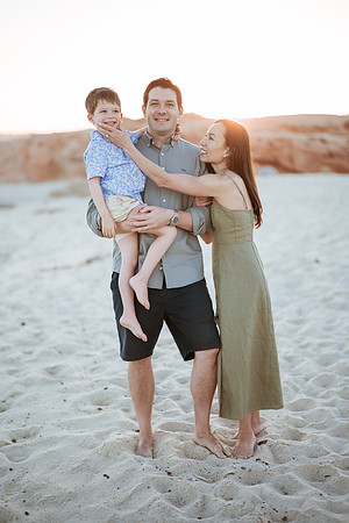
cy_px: 262
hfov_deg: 23.4
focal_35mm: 58
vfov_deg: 34.5
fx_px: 843
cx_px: 174
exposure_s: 1/1000
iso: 100
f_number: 1.4
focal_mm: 58
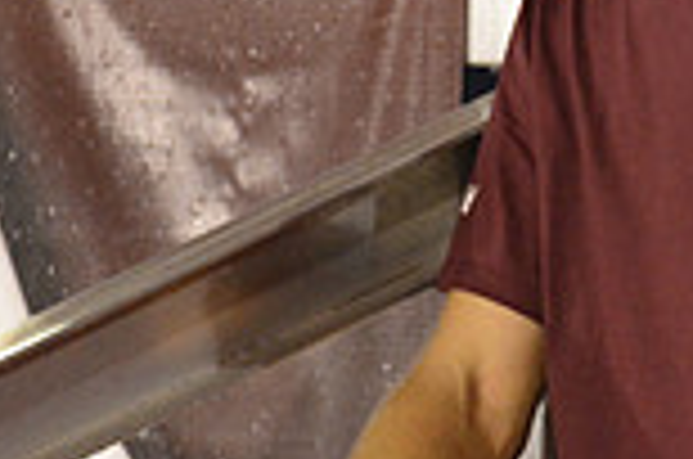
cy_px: 189
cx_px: 1044
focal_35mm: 1509
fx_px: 28988
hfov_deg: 1.4
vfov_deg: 0.9
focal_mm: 400
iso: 6400
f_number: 2.8
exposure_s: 1/200
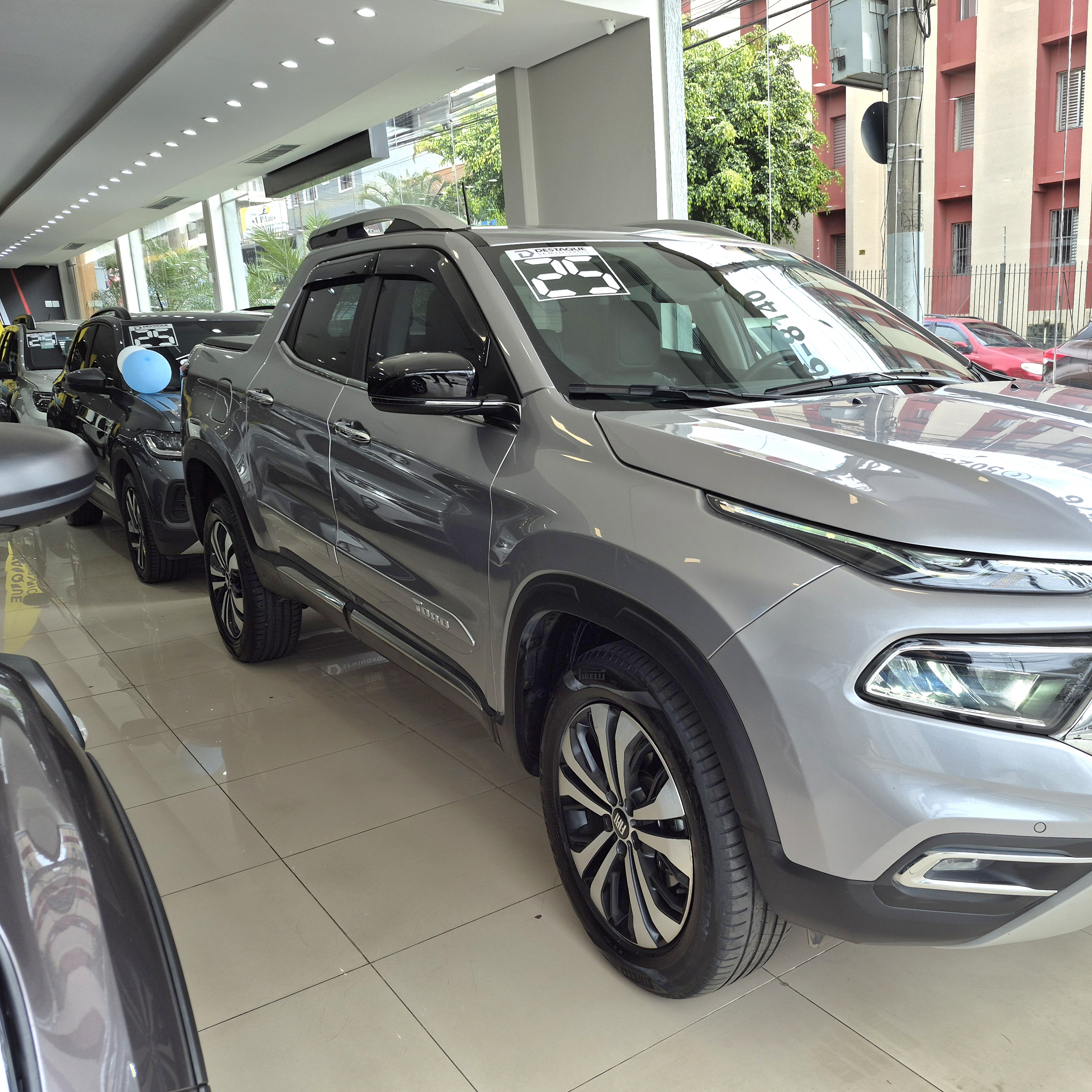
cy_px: 548
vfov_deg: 57.3
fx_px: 999
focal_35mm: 28
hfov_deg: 56.2
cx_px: 715
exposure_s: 1/196
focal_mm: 5.4
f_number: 1.8
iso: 25
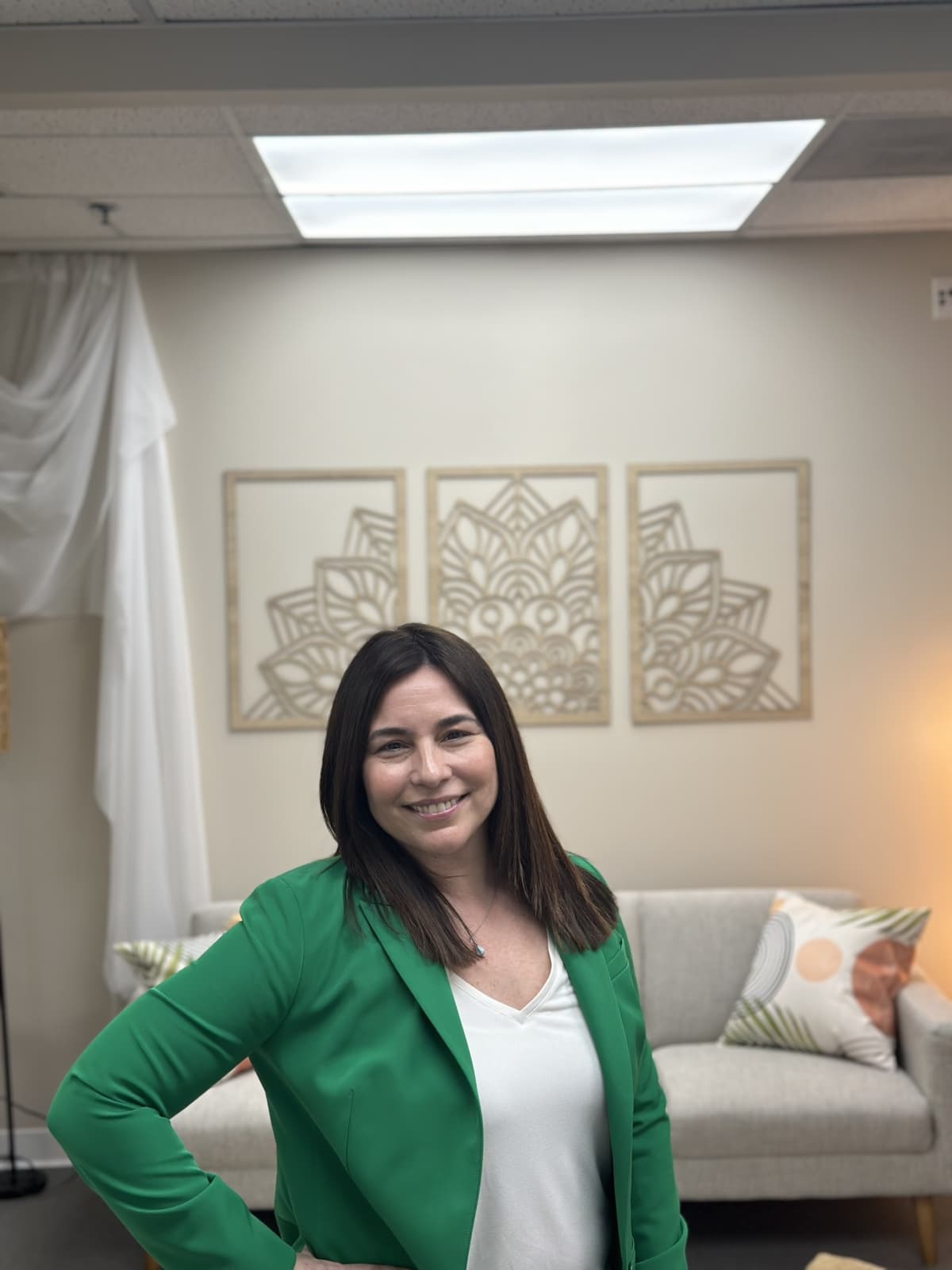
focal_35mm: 48
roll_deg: +1.1
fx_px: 1760
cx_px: 476
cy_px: 635
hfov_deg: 30.3
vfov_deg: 39.7
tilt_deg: -5.1
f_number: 1.78
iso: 80
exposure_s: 1/191
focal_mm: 6.86
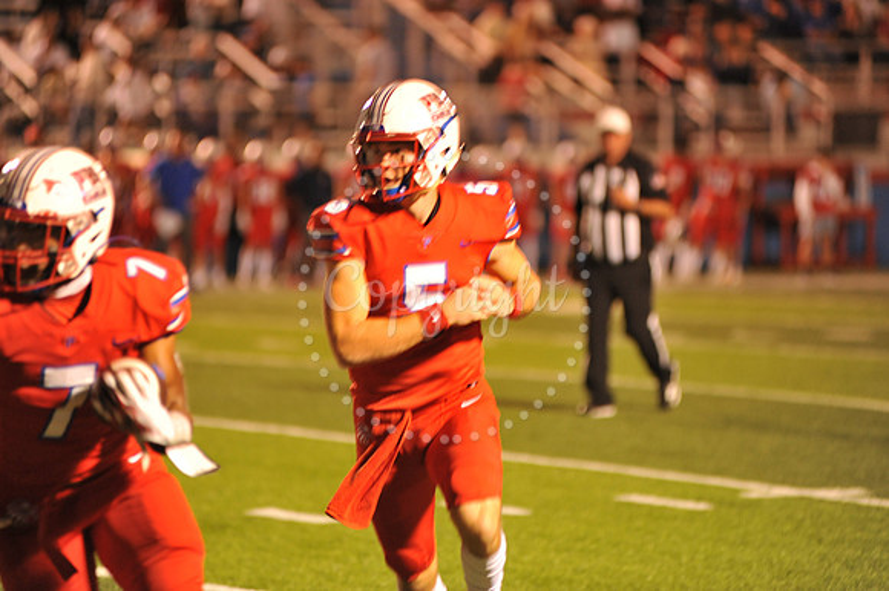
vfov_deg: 6.9
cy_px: 296
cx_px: 444
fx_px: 4936
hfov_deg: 10.3
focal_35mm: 200
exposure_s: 1/200
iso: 2000
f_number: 2.8
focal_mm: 200
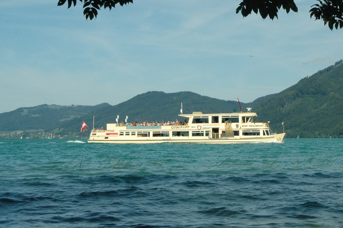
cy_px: 74
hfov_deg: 22.3
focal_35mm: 91
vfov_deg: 15.0
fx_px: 866
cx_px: 241
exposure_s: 1/250
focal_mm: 31
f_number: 20
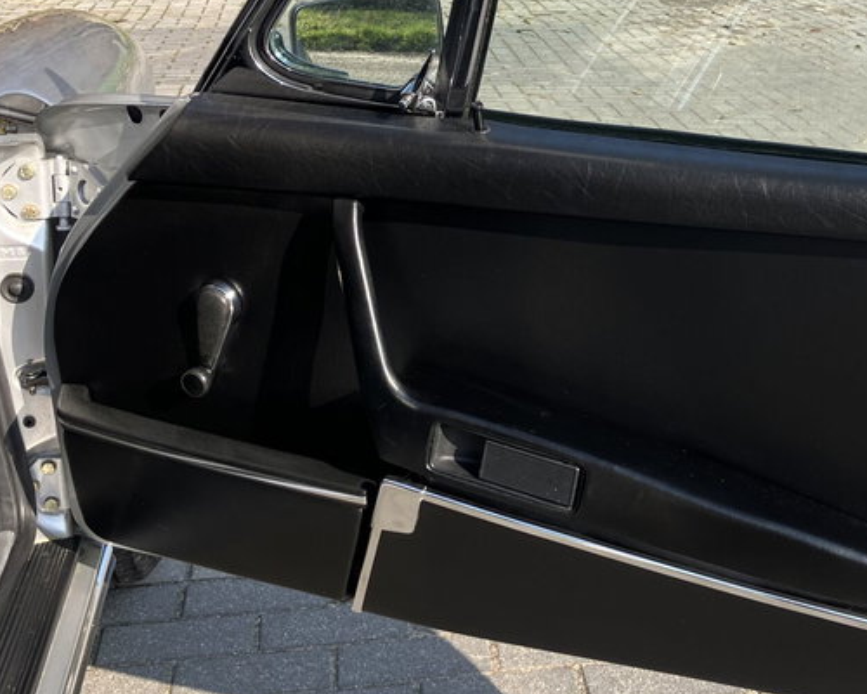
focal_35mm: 56
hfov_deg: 33.1
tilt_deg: -15.8
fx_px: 1437
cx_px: 616
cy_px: 255
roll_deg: +0.2
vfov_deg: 27.0
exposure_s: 1/648
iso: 32
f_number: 1.8
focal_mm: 3.99
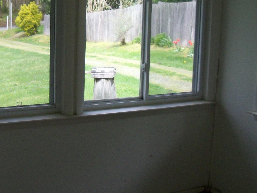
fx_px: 423
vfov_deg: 25.5
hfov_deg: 33.4
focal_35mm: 57
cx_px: 78
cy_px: 63
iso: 250
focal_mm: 6.2
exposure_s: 1/500
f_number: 3.5
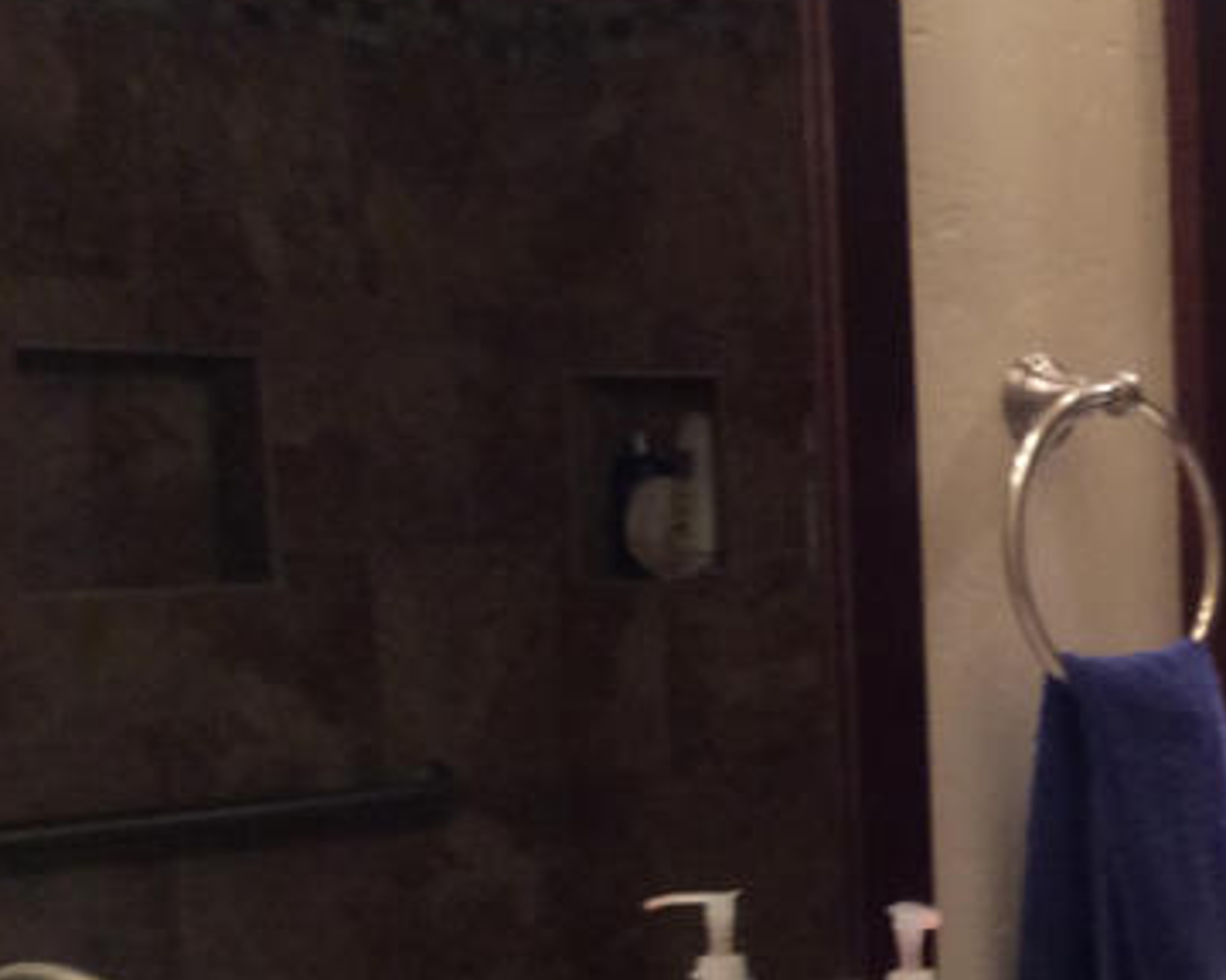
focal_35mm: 89
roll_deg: +1.3
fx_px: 3229
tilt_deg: -4.4
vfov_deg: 17.1
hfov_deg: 19.9
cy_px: 766
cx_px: 1550
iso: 100
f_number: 2.4
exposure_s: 1/24
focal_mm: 3.3
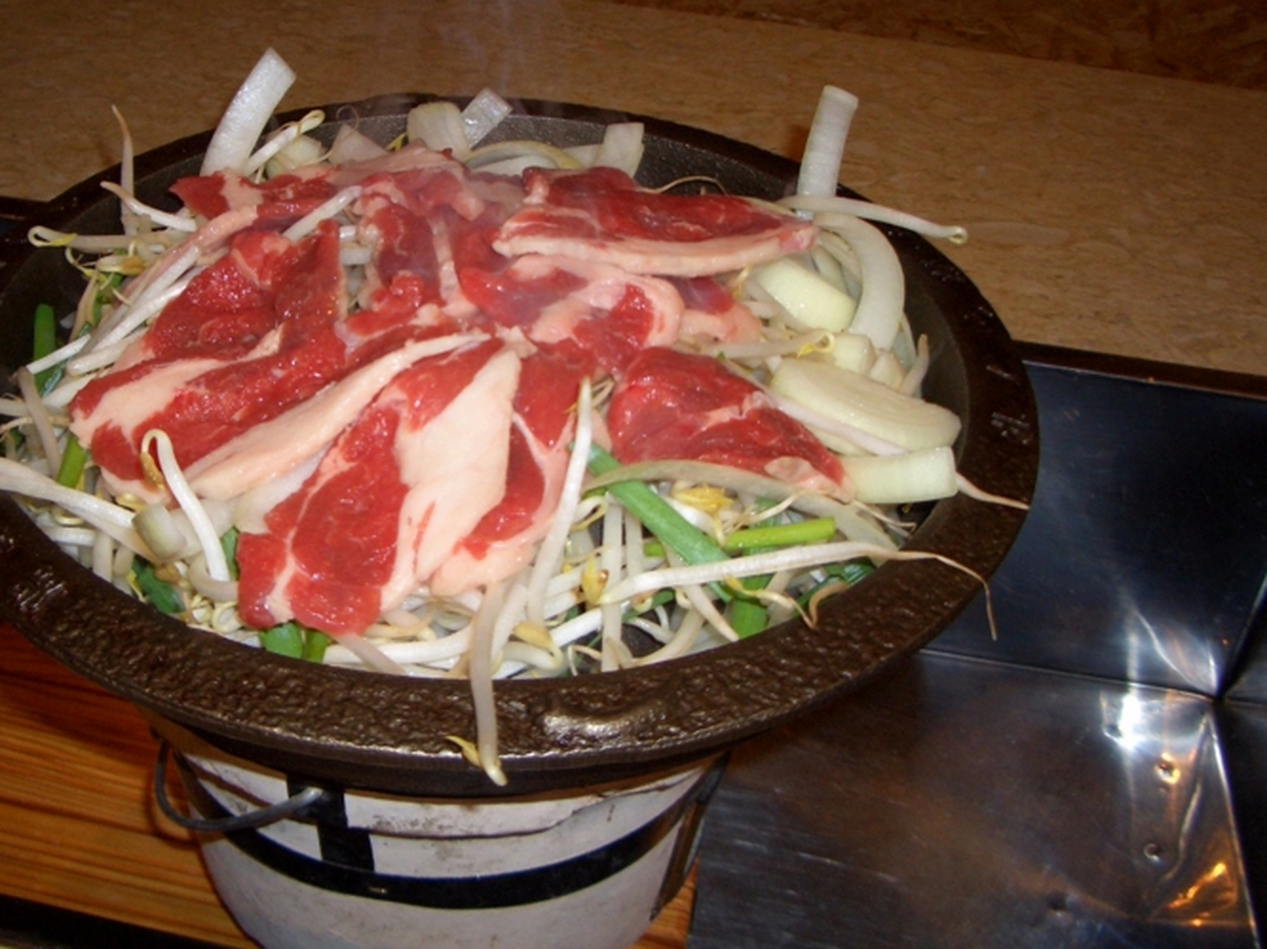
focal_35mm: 42
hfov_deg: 44.6
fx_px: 1537
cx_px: 532
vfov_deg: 34.3
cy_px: 397
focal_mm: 5.8
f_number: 2.6
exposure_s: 1/60
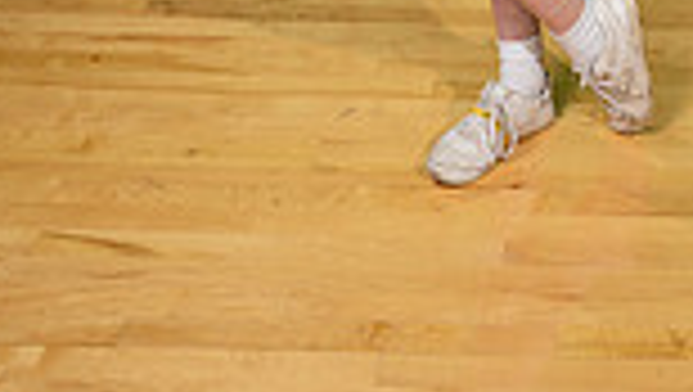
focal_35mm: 95
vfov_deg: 10.9
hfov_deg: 22.1
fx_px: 1748
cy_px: -536
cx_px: 576
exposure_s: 1/250
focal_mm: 31
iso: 160
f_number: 5
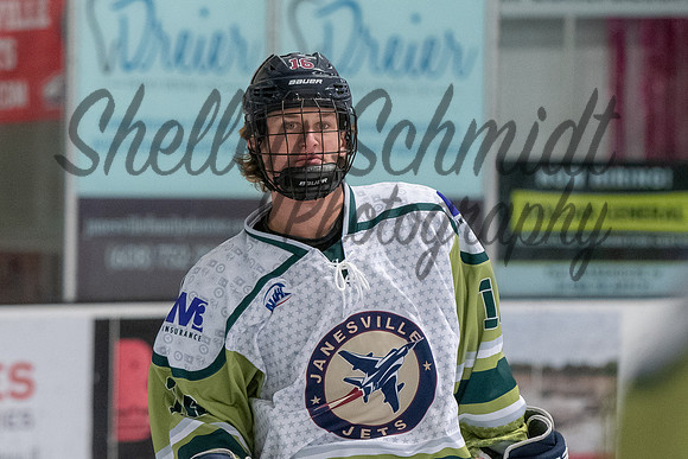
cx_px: 300
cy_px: 232
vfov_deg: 4.5
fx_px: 5806
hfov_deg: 6.8
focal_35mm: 304
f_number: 3.5
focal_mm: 135
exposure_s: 1/800
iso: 2000
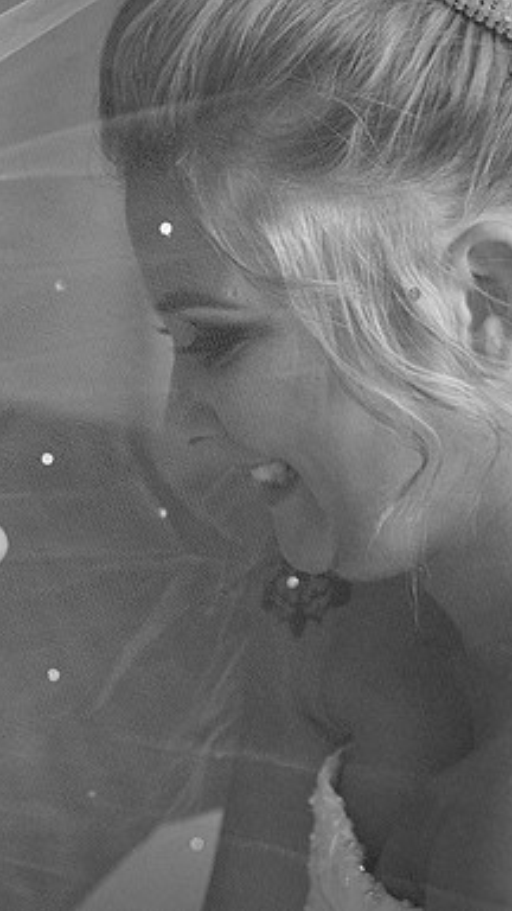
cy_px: 456
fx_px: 2293
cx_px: 62
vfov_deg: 22.5
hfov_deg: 12.7
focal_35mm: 95
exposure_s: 1/160
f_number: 5.6
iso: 3200
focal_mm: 60
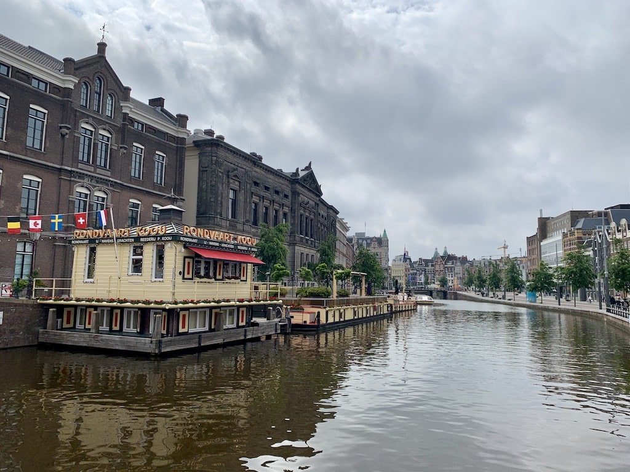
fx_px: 473
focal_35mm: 26
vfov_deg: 53.1
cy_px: 236
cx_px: 315
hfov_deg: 67.3
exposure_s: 1/4902
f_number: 1.8
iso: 25
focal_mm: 4.25
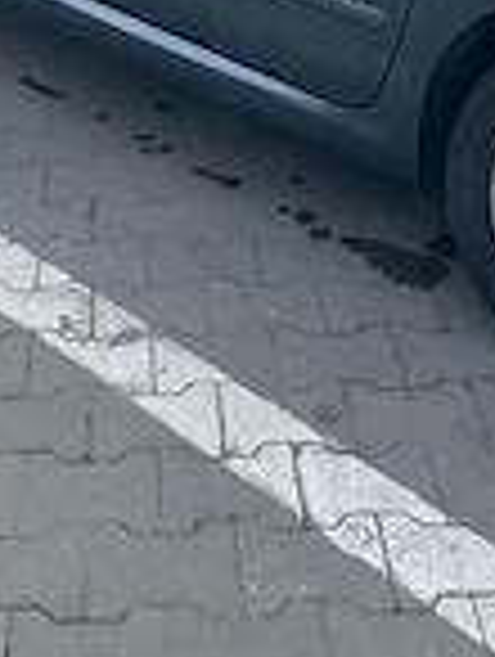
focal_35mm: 71
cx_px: 189
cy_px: -99
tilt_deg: -17.1
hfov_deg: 20.7
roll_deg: +0.2
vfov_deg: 25.1
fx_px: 1350
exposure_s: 1/1642
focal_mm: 4.2
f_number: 1.6
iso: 32
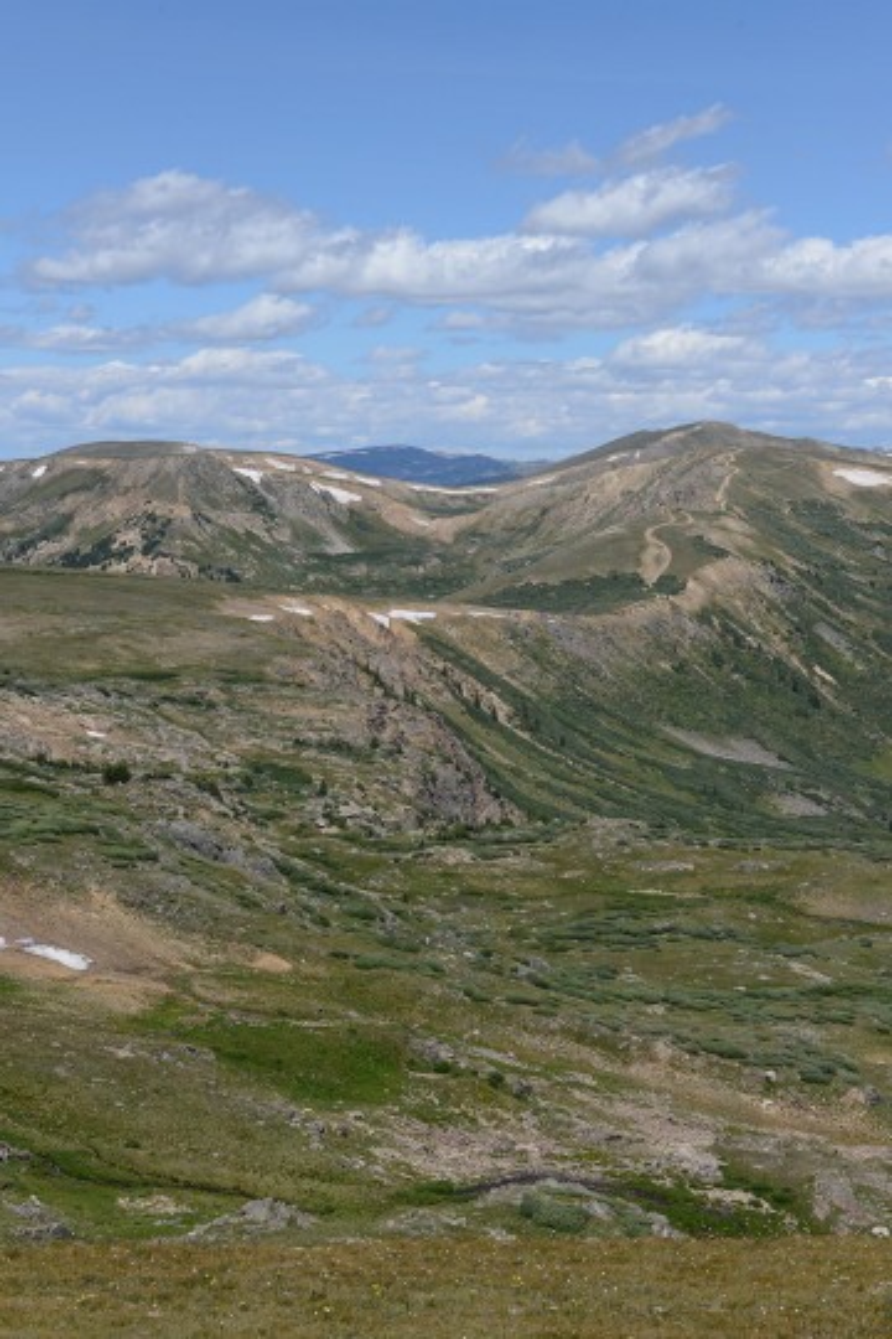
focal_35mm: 70
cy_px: 670
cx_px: 446
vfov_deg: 28.8
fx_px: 2601
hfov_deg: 19.5
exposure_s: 1/500
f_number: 13
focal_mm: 70
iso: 320
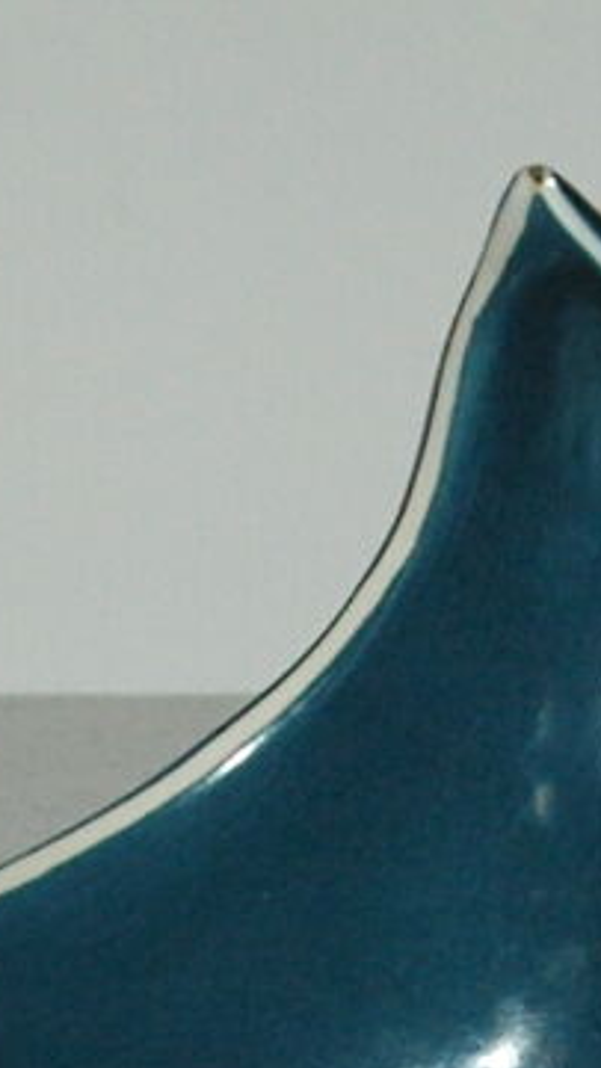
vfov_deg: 7.9
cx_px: 619
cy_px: 961
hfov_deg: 4.4
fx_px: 7736
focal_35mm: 273
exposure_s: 1/125
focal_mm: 28
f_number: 7.1
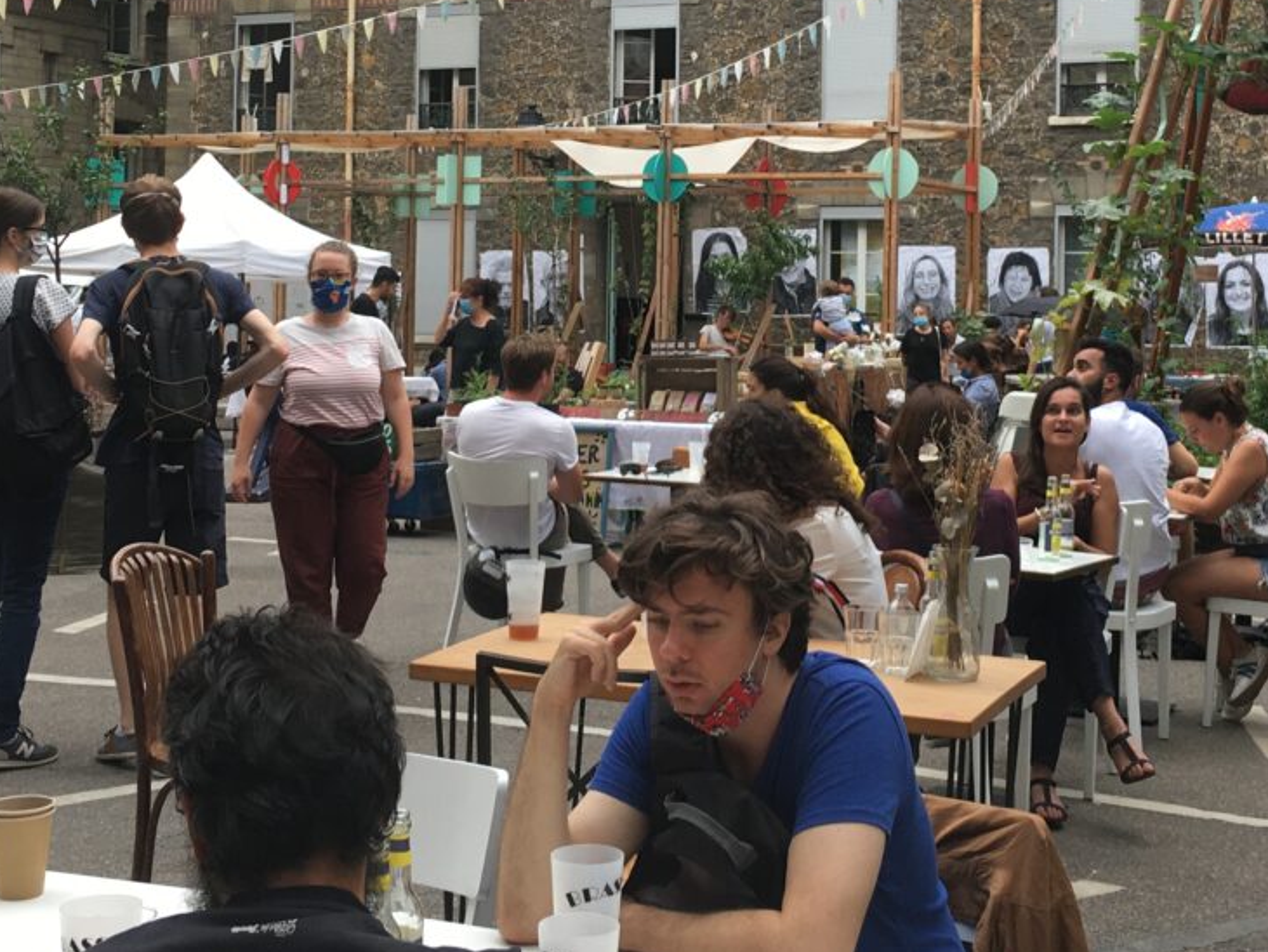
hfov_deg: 31.7
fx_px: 2235
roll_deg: -1.0
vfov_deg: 23.8
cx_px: 657
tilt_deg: +1.8
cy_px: 252
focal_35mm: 61
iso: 25
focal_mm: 4.15
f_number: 2.2
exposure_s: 1/100
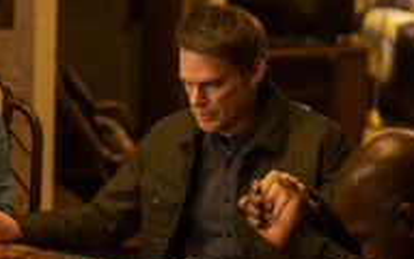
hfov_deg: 15.3
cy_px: 113
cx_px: -34
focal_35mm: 133
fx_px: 1501
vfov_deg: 9.9
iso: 1000
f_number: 1.4
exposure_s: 1/200
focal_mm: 50
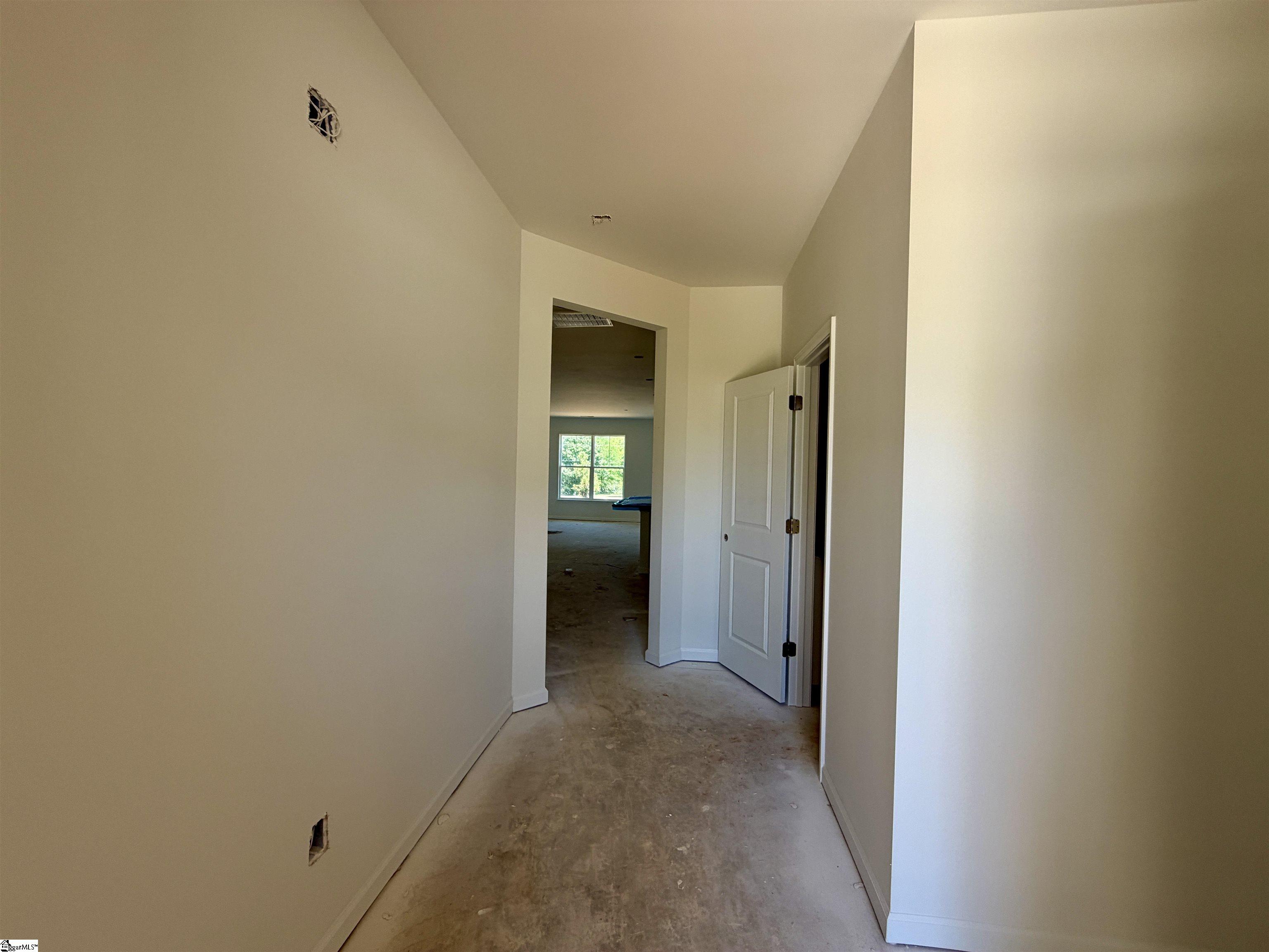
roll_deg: -1.4
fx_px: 513
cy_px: 476
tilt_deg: -1.6
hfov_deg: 102.1
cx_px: 634
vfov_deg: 85.7
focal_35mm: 14
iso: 64
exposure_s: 1/121
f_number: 2.2
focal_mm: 2.22
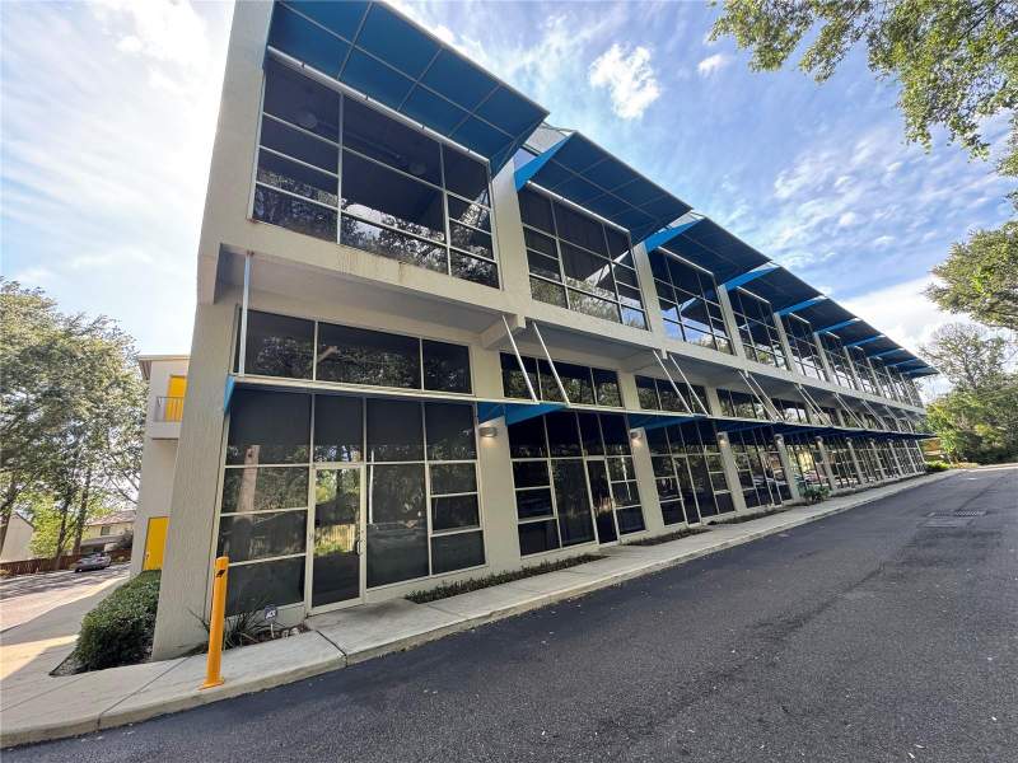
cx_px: 509
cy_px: 382
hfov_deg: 102.1
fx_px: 412
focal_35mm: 14
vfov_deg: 85.7
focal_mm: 2.22
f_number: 2.2
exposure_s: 1/111
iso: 40
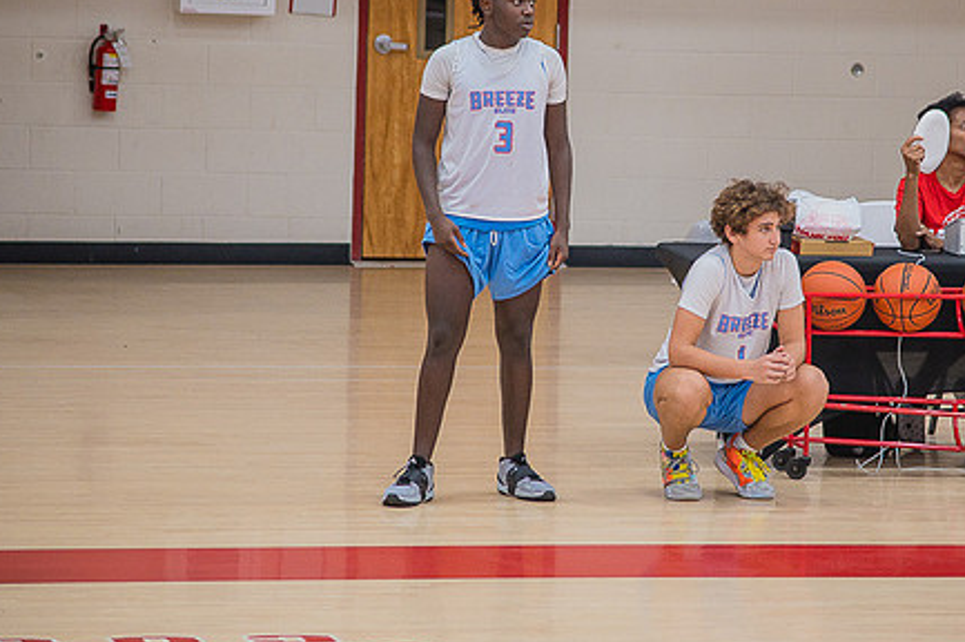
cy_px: 225
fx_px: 7178
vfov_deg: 5.1
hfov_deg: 7.7
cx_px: 631
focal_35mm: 268
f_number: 5.3
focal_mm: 200
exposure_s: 1/250
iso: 1000
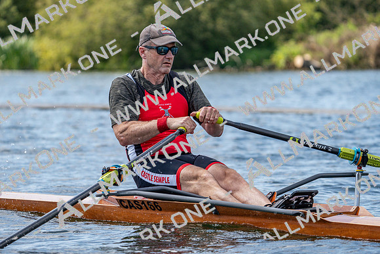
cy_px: 127
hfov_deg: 8.3
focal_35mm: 248
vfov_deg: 5.5
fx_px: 2618
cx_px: 190
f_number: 5.6
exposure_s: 1/2000
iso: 400
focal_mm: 248
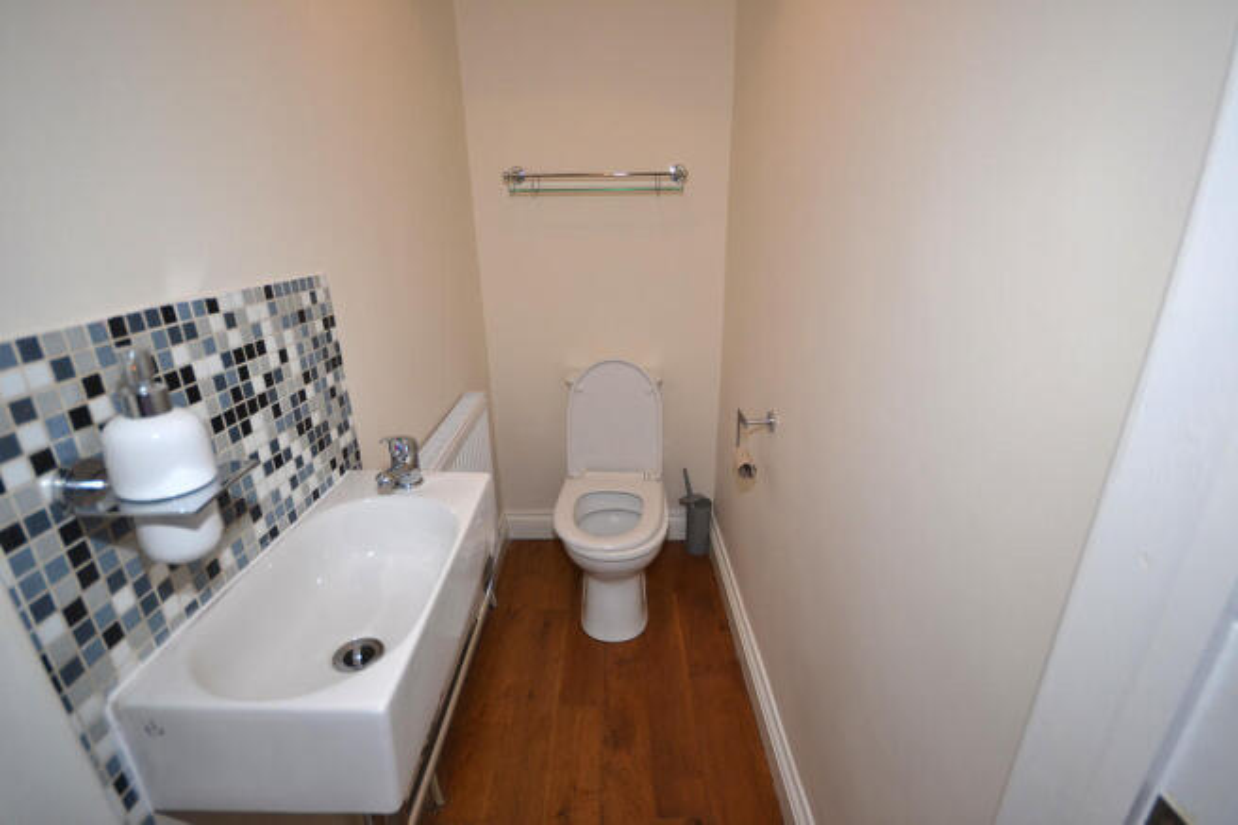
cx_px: 619
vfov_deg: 77.3
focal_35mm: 15
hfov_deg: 100.4
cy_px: 412
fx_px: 516
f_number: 4
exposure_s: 1/60
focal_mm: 10
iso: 100
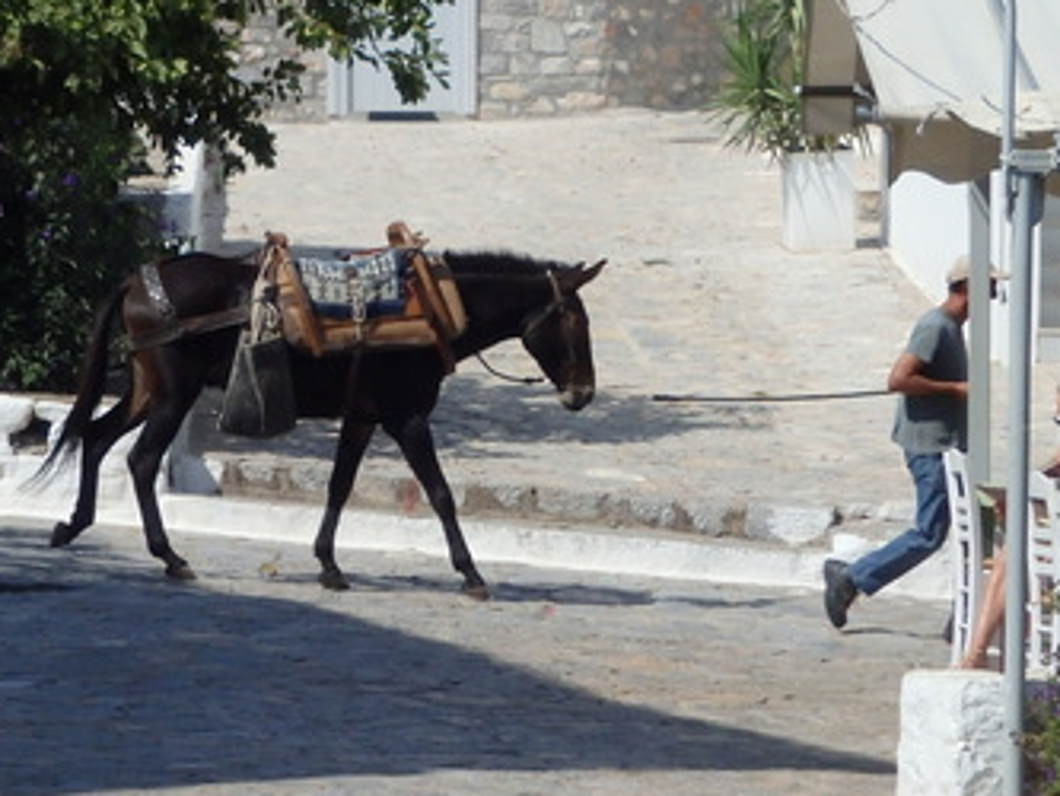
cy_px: 365
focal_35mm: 210
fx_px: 6433
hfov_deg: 9.4
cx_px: 395
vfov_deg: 7.1
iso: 640
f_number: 18
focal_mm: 25
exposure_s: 1/400
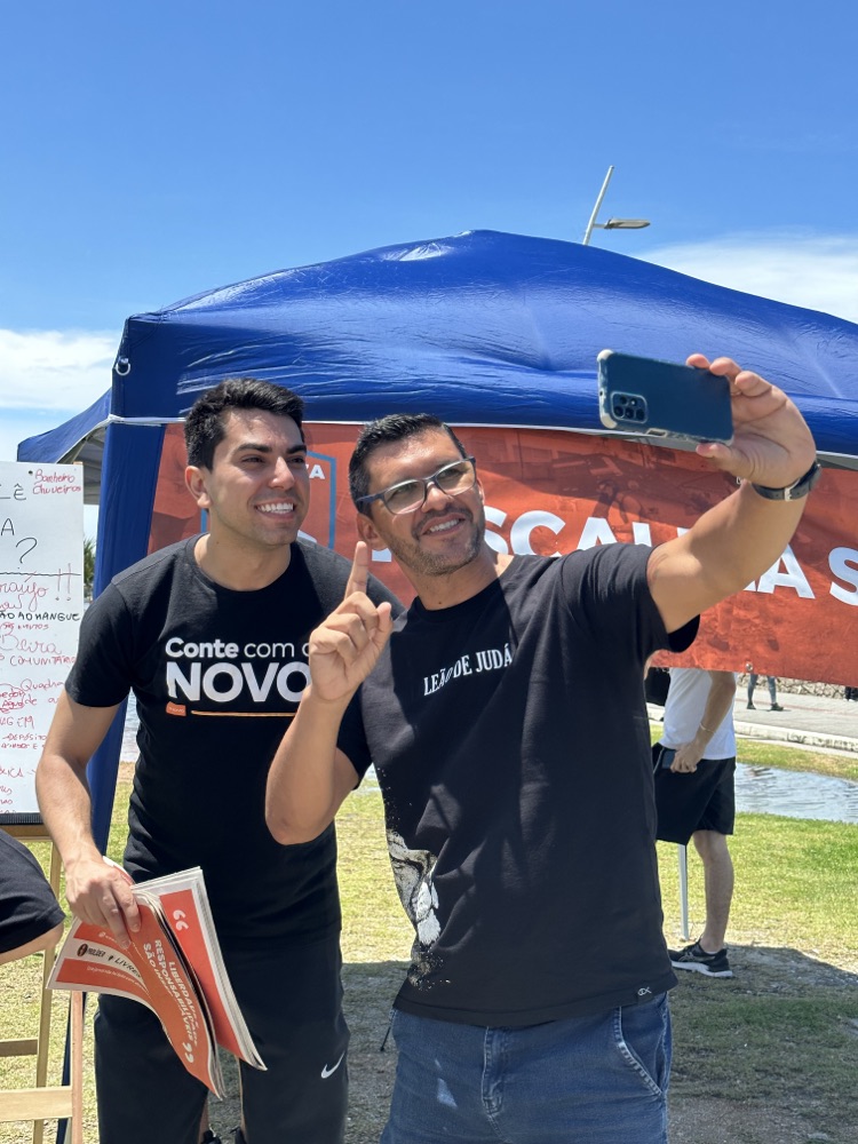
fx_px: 1586
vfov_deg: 39.7
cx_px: 429
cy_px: 572
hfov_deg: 30.3
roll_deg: -2.0
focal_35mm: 48
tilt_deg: +0.7
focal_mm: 6.86
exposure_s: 1/1953
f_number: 1.78
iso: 64
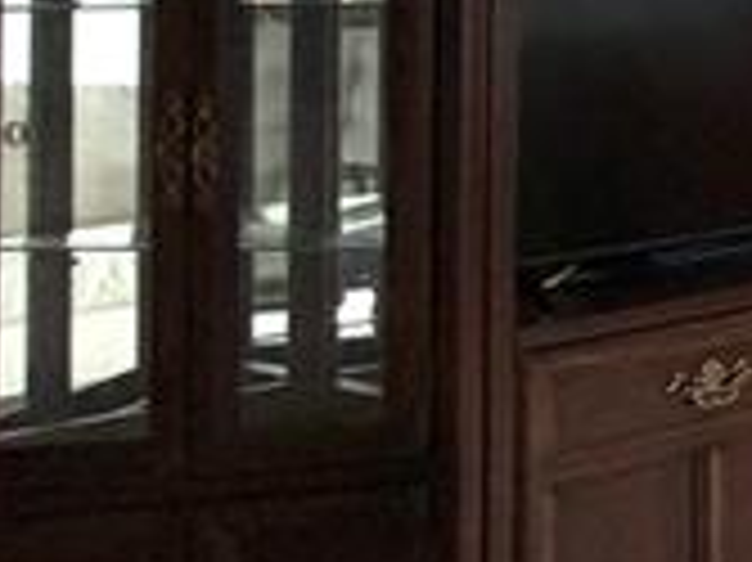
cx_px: 2071
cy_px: -130
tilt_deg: +1.4
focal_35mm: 86
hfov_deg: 12.7
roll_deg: -0.2
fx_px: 1867
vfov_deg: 16.4
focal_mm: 2.22
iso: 160
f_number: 2.2
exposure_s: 1/120
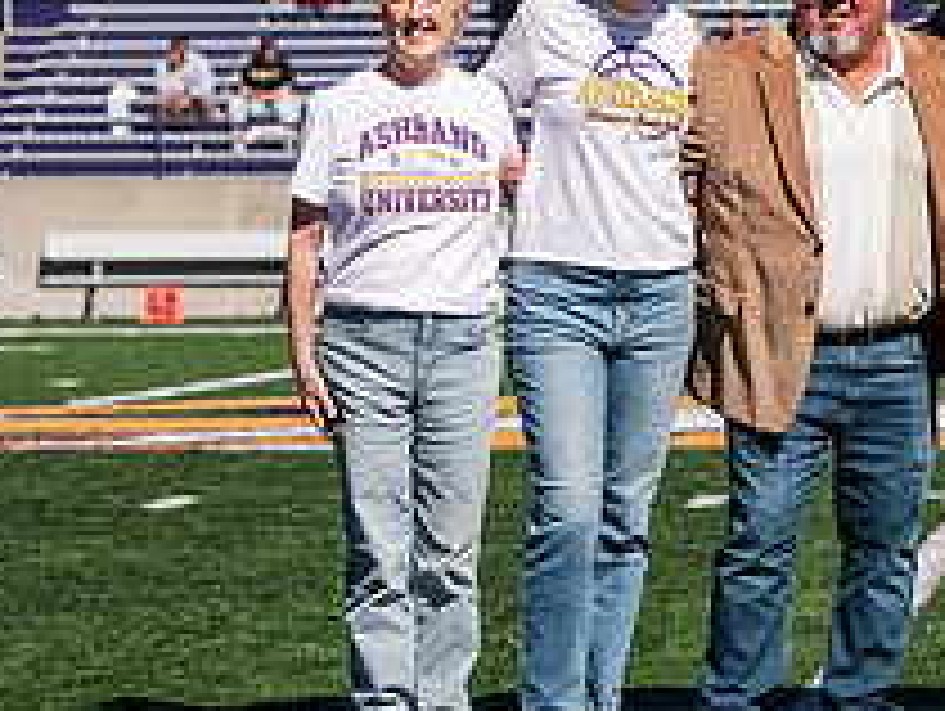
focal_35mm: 244
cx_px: 1202
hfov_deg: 8.0
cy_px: 259
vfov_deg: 6.1
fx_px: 6669
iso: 80
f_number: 4.5
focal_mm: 92
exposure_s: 1/800
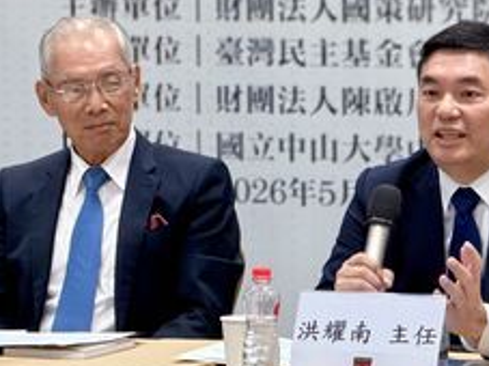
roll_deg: +0.3
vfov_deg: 8.4
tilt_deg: -6.0
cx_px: 429
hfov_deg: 11.2
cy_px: 168
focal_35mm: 176
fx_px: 2485
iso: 320
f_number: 2.8
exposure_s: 1/120
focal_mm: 16.89
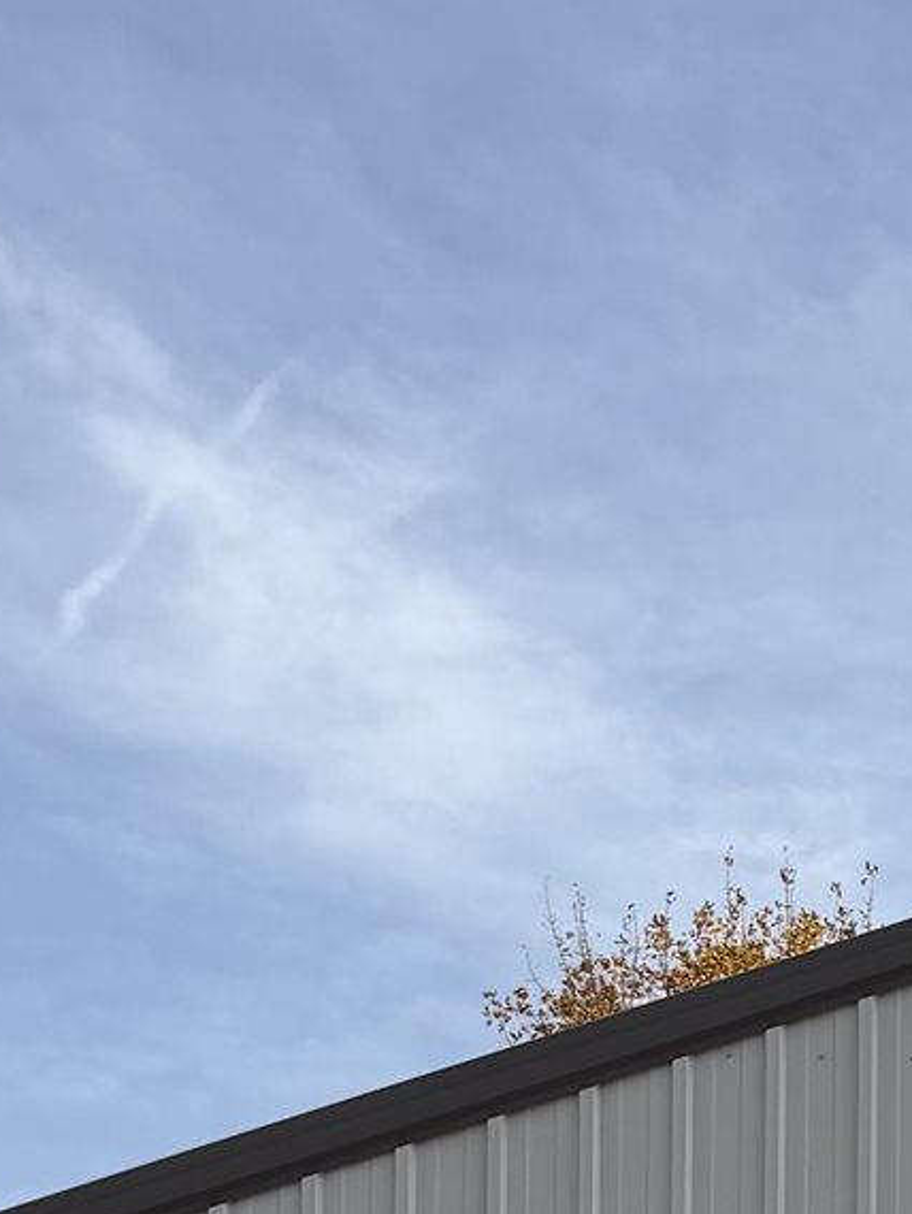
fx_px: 3405
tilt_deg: -0.2
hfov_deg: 14.3
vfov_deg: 17.6
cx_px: 1366
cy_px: 1955
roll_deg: -0.2
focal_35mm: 97
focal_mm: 6.76
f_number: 1.78
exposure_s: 1/5714
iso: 80
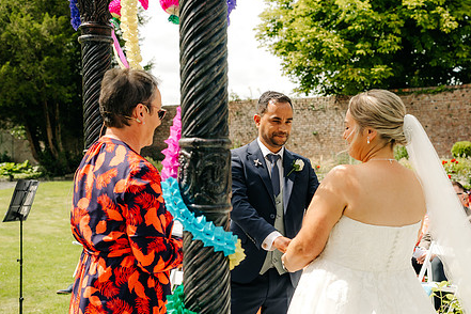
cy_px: 196
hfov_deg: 38.7
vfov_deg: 26.4
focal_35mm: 51
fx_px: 667
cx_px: 286
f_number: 3.5
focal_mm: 35
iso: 100
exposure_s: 1/1250
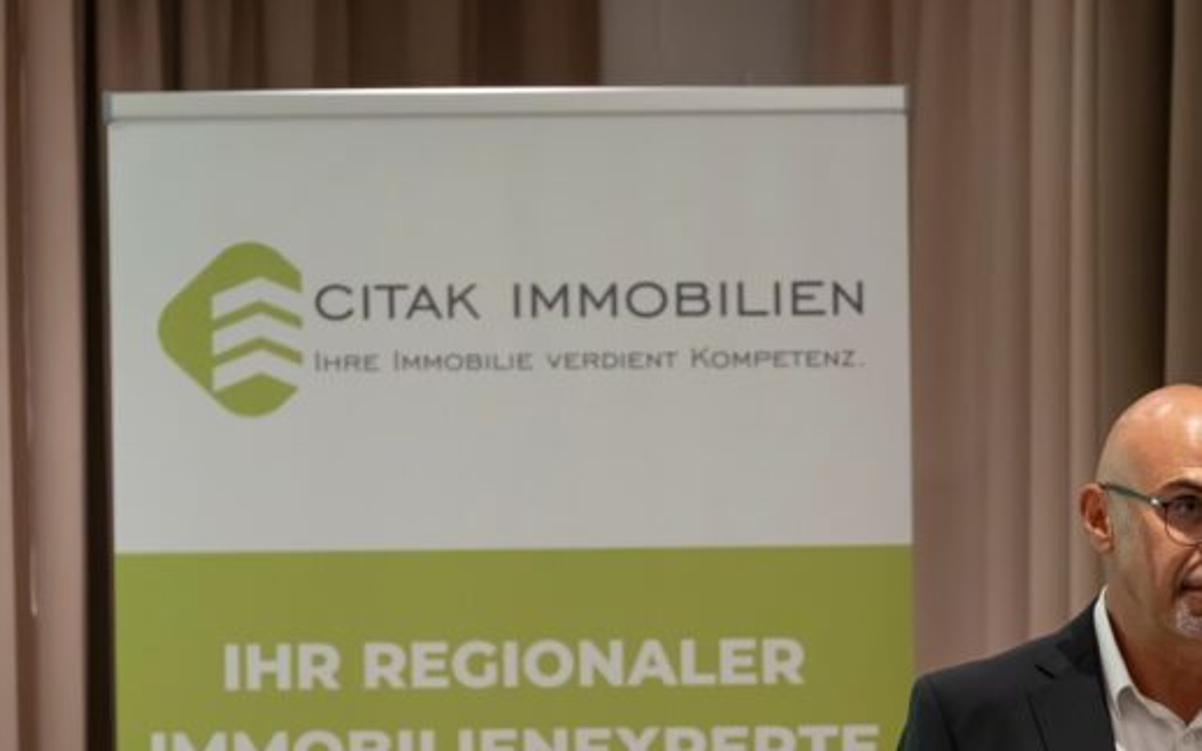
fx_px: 10056
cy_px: 770
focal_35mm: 307
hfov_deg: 6.8
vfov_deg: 4.3
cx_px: 1165
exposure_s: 1/320
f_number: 3.5
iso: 1600
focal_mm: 152
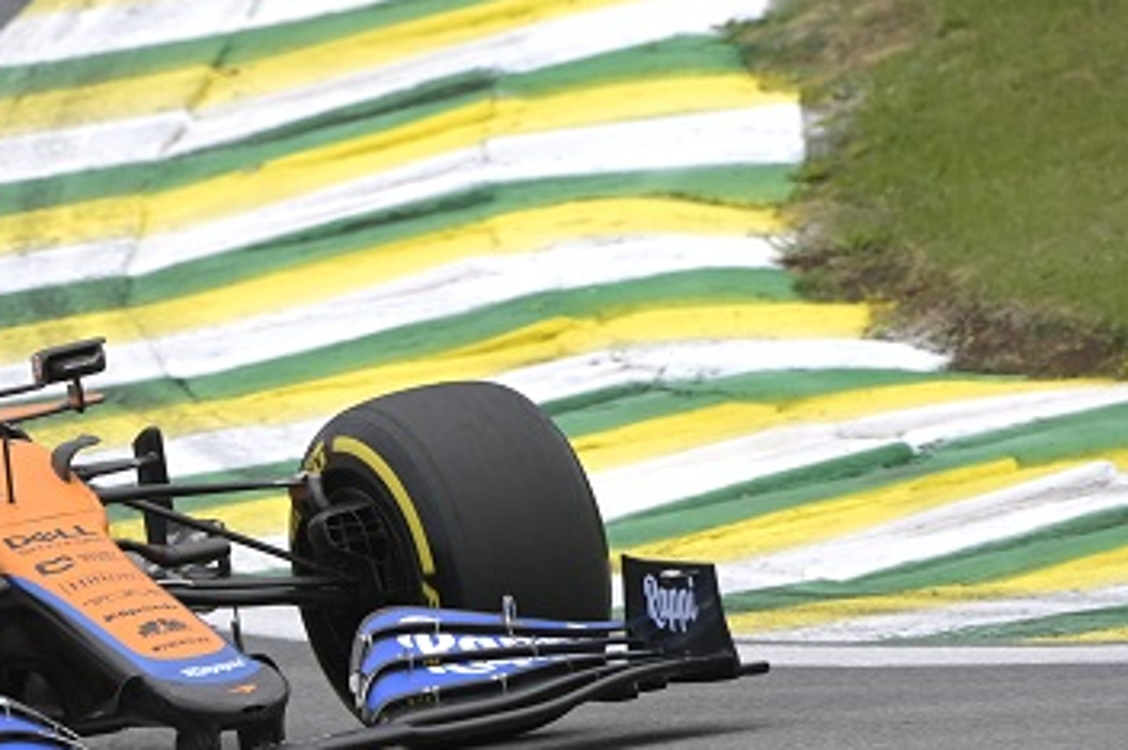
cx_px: -48
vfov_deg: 1.1
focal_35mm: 1273
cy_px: 579
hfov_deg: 1.6
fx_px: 39849
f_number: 8
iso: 400
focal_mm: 560
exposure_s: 1/1600
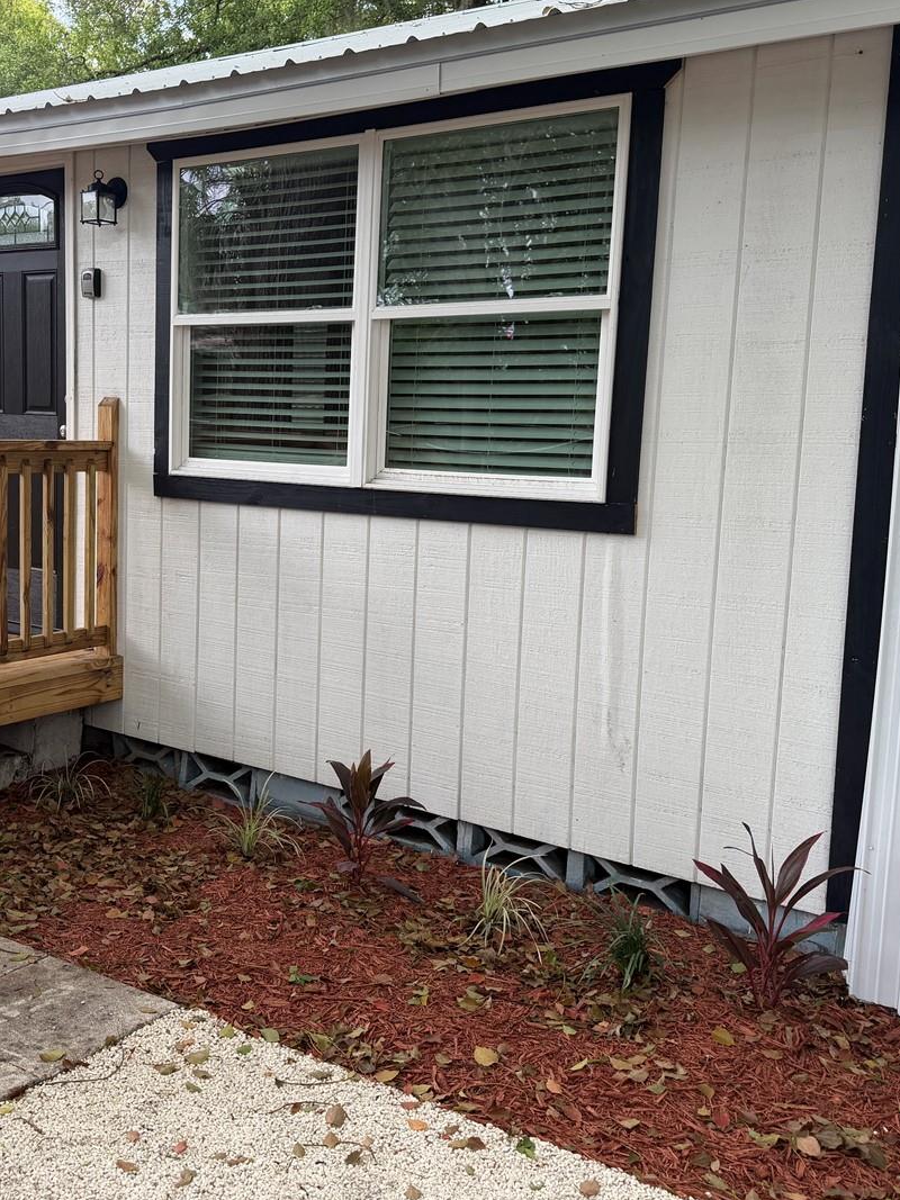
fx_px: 1248
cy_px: 565
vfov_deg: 51.3
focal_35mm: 36
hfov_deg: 39.0
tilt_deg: -7.1
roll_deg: -1.7
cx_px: 269
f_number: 1.78
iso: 100
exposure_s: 1/589
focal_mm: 6.76
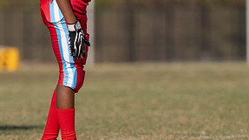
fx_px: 4493
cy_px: -8
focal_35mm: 681
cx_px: 93
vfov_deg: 1.8
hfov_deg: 3.2
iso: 100
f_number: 3.2
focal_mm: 200
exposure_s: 1/3200
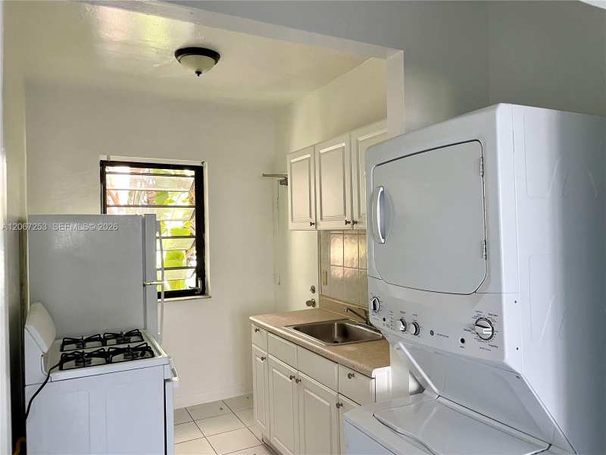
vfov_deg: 53.1
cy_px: 228
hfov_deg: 67.3
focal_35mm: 26
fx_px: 455
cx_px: 303
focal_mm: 4.2
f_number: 1.6
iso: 125
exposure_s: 1/75
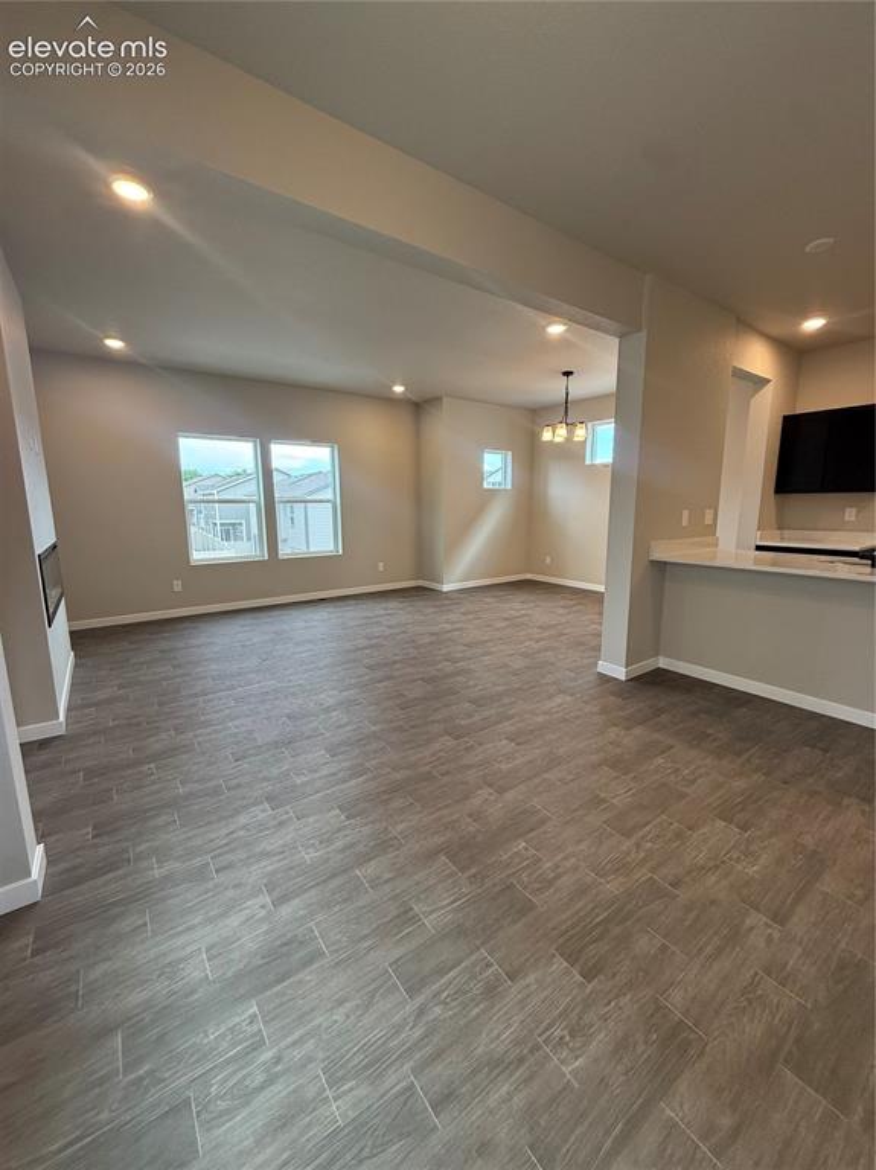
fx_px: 473
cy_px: 585
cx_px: 438
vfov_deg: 102.1
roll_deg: +0.0
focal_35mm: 14
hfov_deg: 85.6
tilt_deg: -9.1
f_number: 2.2
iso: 200
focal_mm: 2.22
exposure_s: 1/120
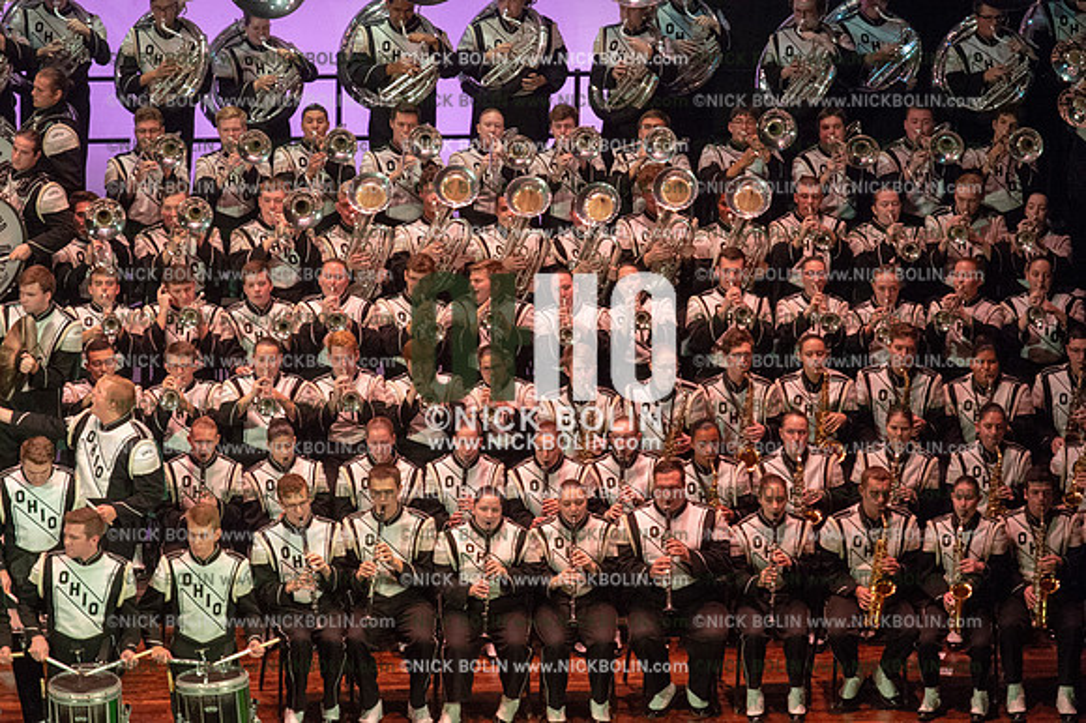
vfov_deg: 5.7
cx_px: 543
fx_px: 7236
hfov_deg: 8.6
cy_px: 362
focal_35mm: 240
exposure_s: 1/200
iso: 8000
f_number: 5.6
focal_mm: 240
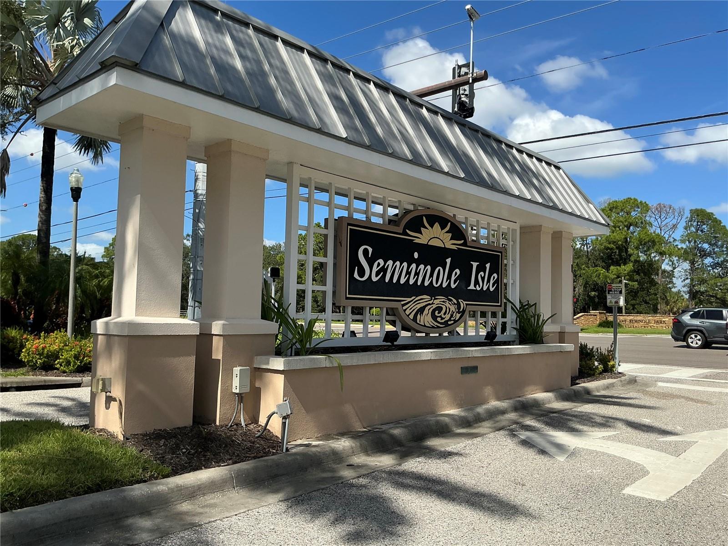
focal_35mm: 28
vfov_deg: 49.7
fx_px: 589
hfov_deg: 63.4
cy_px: 273
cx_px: 364
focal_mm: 3
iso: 25
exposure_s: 1/1984
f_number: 1.8
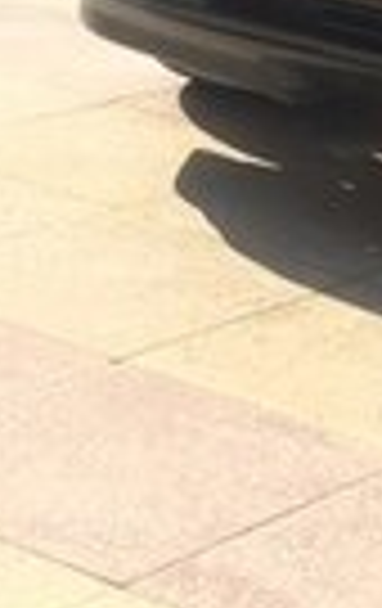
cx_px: 656
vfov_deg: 13.2
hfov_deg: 8.5
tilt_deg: -2.9
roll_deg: -5.9
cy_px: -290
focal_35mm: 150
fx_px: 2485
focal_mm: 4.15
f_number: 2.2
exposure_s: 1/1199
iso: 32
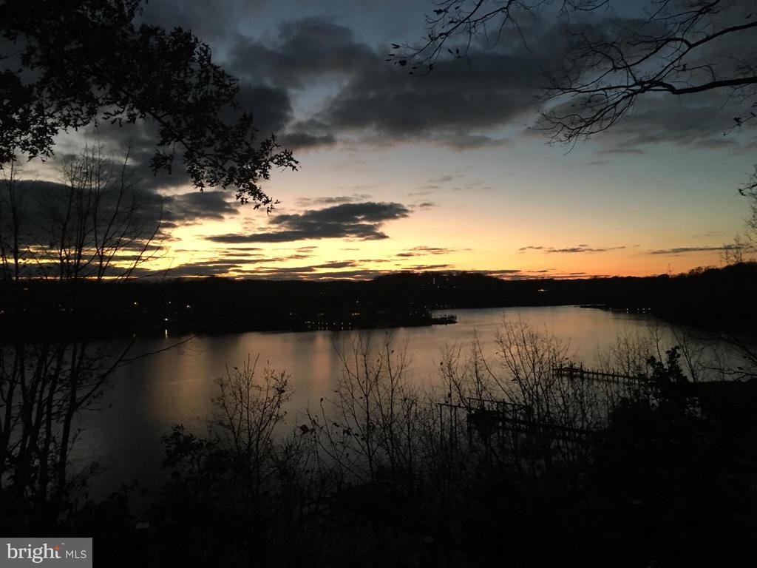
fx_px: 634
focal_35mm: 29
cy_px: 284
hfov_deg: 61.7
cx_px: 378
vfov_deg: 48.2
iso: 200
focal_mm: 4.15
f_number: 2.2
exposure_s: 1/20
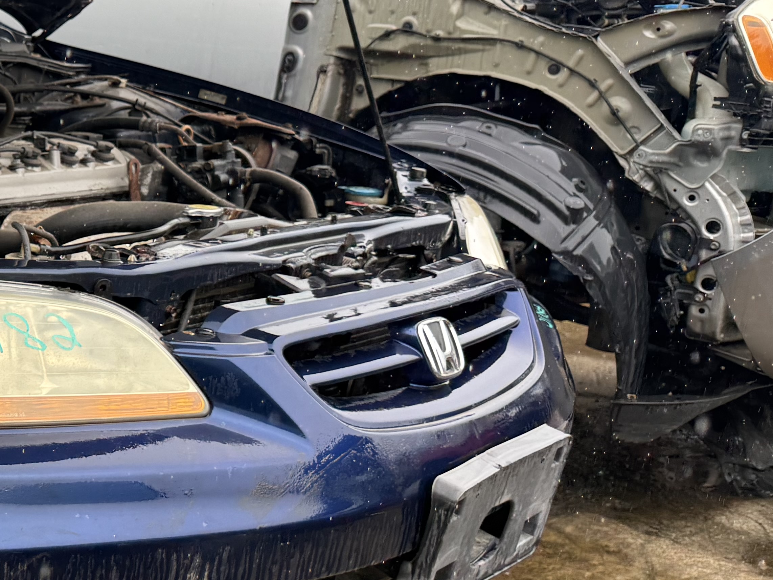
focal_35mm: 60
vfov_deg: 24.4
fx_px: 1340
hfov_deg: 27.6
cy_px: 313
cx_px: -192
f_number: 1.78
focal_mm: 6.76
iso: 100
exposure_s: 1/547
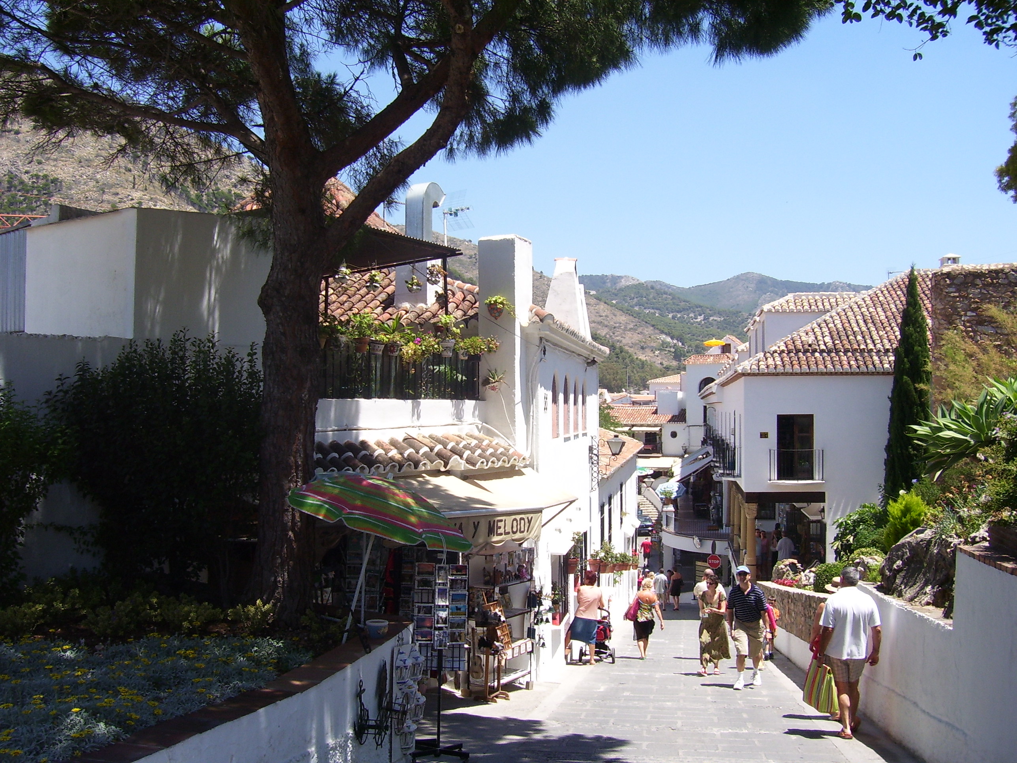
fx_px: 999
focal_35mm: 34
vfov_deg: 41.8
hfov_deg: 54.0
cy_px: 382
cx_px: 508
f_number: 4.8
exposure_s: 1/350
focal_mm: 5.6
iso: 80
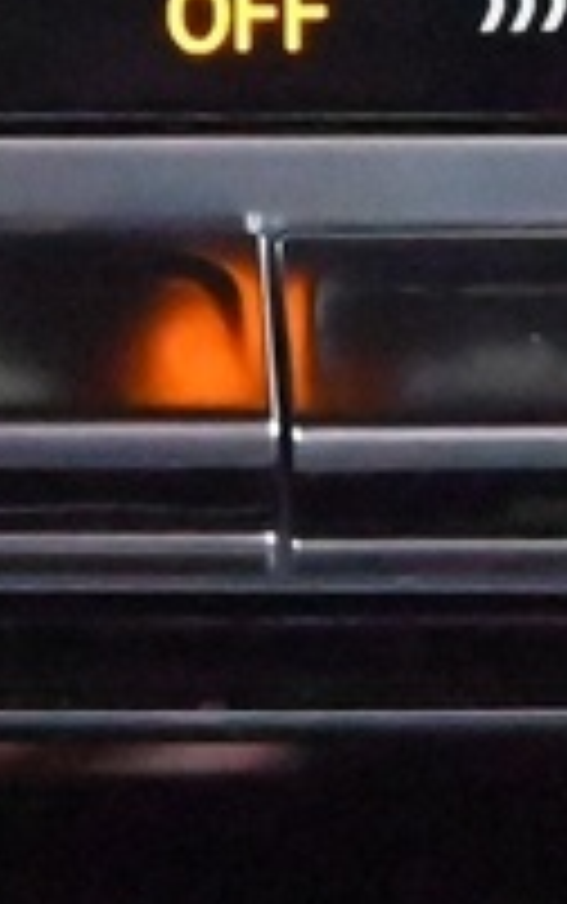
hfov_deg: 4.8
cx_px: -274
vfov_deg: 7.5
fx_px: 6686
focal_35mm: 271
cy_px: -715
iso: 25600
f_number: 4.8
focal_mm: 33
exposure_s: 1/40
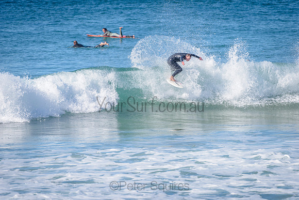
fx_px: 4154
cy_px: 100
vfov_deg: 2.8
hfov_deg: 4.1
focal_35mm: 500
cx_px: 150
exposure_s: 1/2000
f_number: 5.6
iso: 200
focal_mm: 500
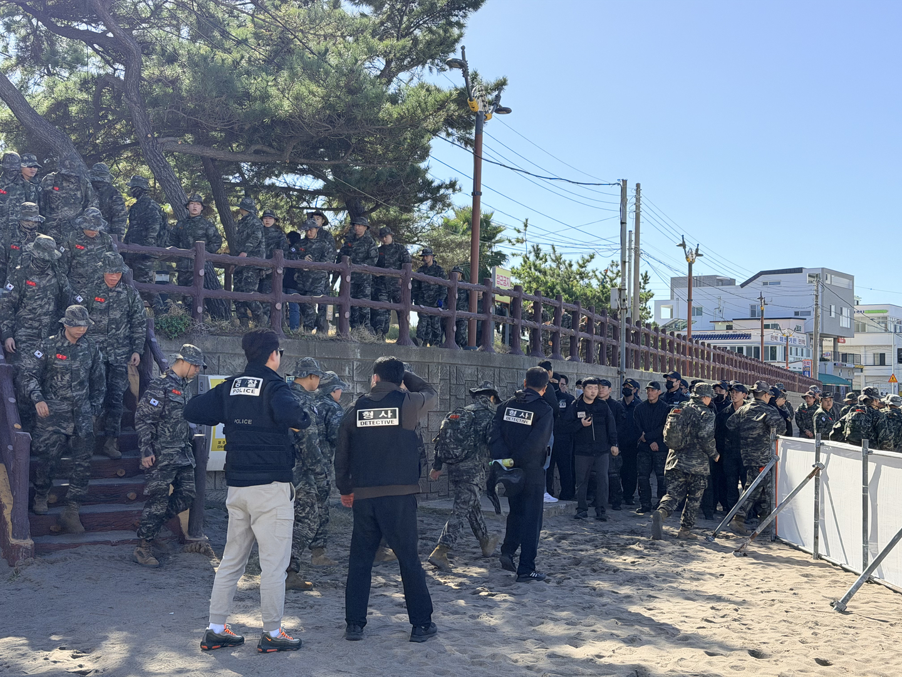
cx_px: 451
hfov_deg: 39.7
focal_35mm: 48
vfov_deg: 30.3
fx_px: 1251
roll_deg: -1.7
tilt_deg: +4.9
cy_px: 338
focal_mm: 6.76
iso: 64
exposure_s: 1/3096
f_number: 1.78
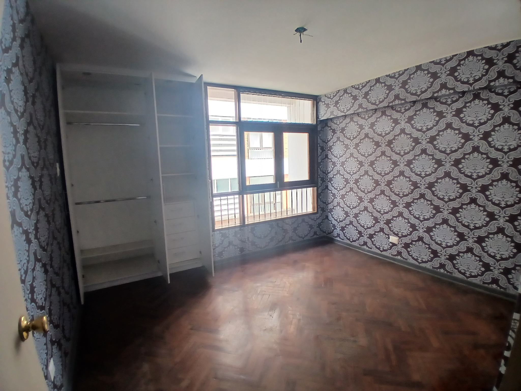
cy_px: 196
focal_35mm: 17
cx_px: 260
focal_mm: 1.4
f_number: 2.2
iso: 50
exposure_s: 1/50
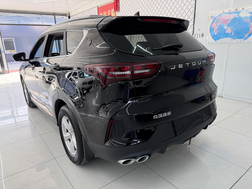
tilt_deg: -16.4
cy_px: 94
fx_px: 175
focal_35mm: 24
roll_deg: +2.1
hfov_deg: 71.6
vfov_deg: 56.8
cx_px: 126
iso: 200
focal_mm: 6.76
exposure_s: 1/184
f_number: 1.78
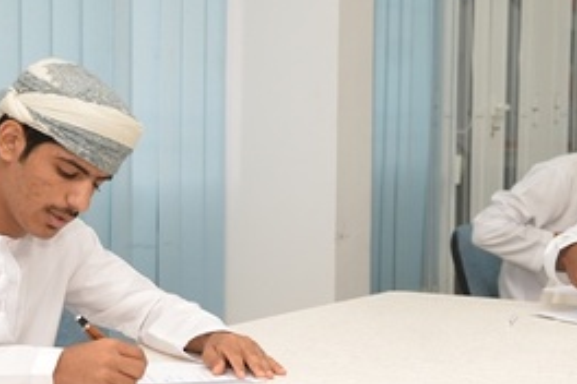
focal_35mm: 103
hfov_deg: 19.5
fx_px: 1651
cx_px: 518
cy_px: 279
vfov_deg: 13.3
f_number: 4
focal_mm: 34
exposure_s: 1/200
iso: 640
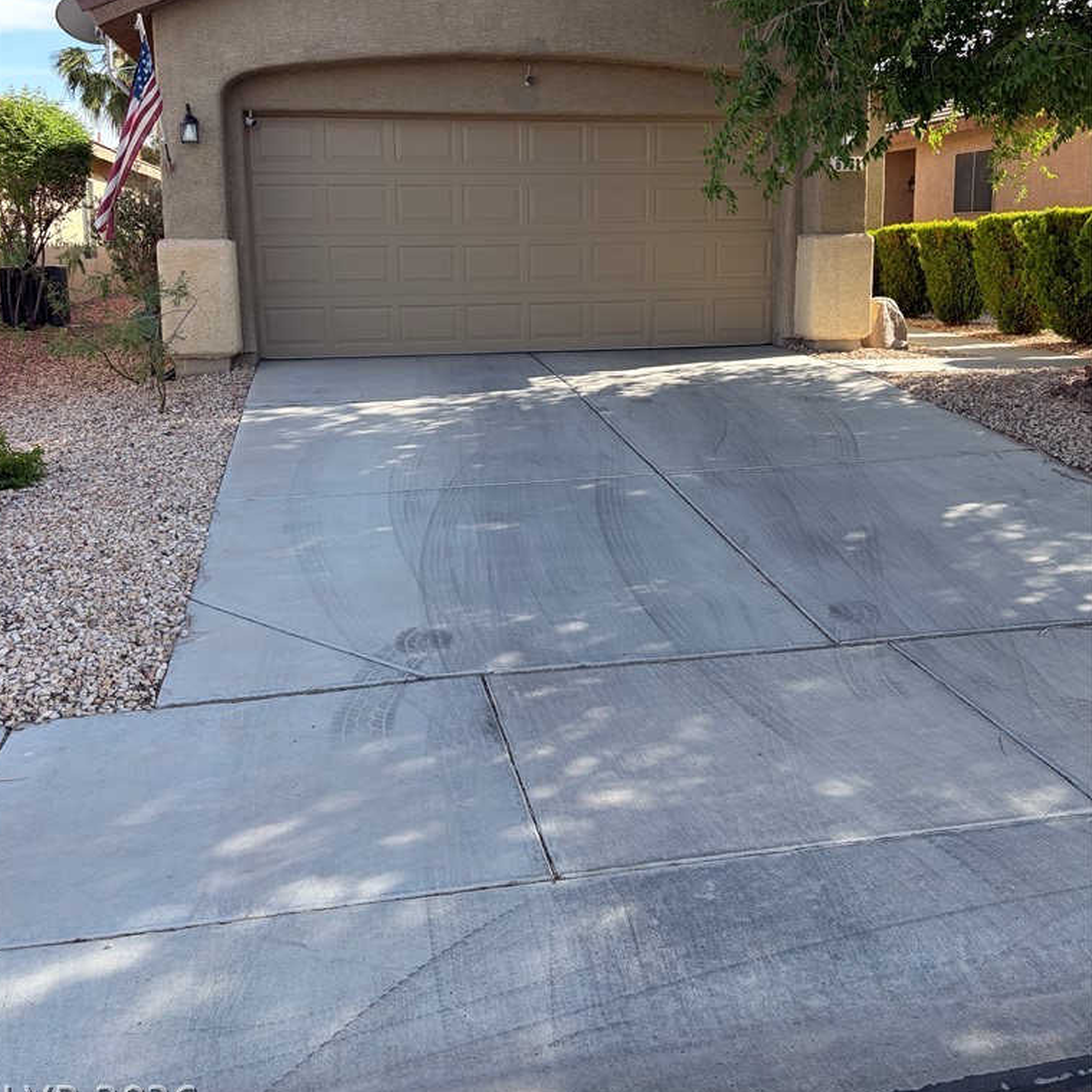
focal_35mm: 31
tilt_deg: -7.2
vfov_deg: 51.9
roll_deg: -0.1
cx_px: 542
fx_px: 1106
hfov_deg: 52.5
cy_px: 397
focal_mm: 5.96
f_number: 1.6
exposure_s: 1/1081
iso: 50
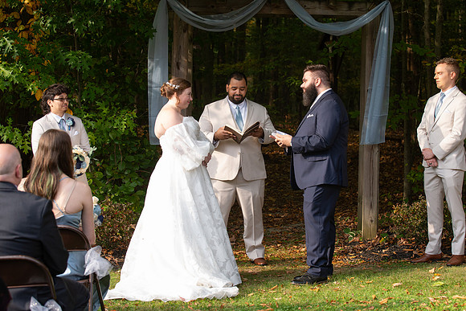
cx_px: 248
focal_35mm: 83
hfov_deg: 24.5
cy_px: 152
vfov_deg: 16.5
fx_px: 1071
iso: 640
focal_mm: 75
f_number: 4.5
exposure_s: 1/800
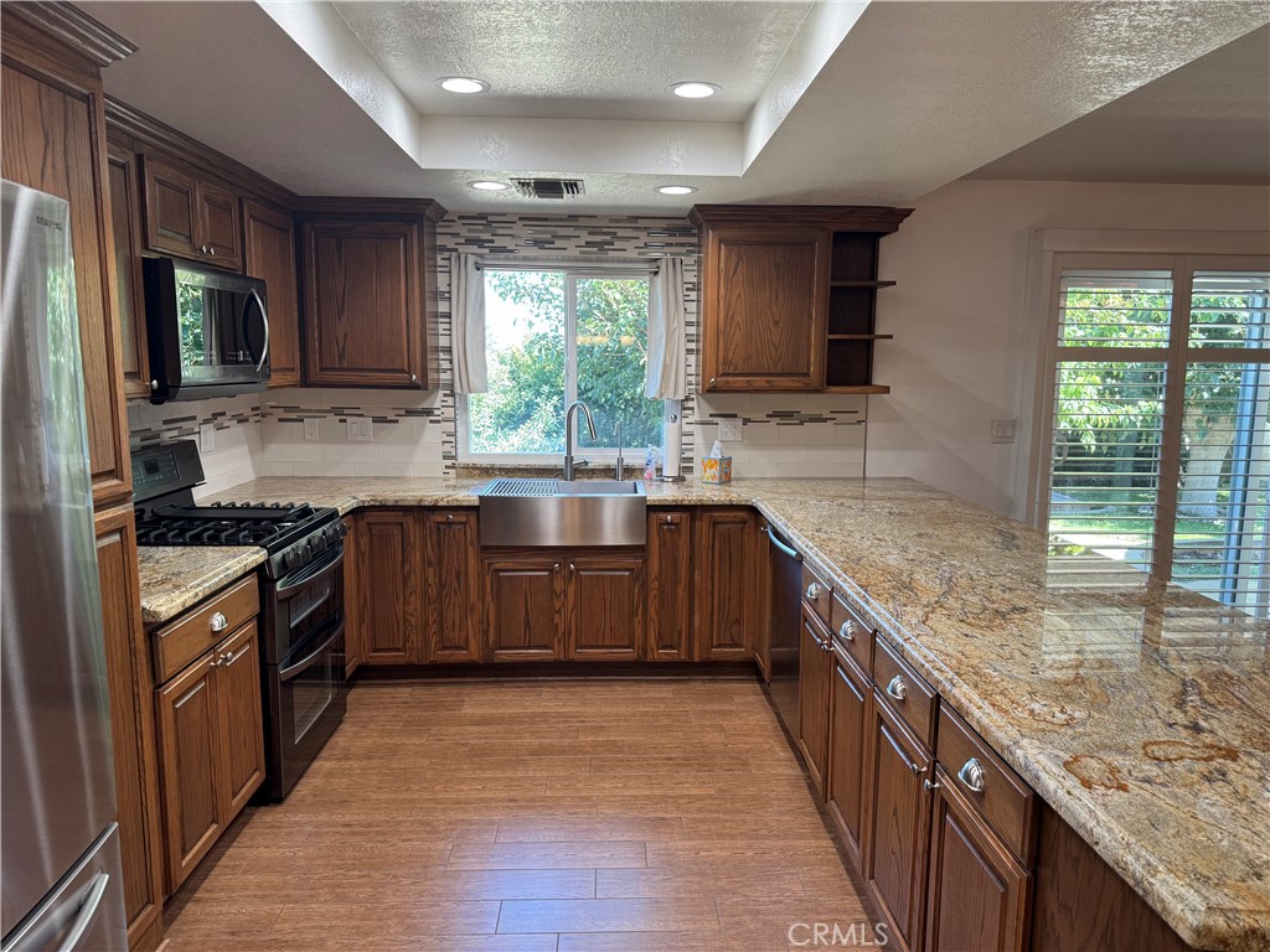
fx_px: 881
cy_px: 476
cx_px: 635
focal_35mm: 24
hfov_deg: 71.6
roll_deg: -0.6
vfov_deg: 56.8
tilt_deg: -7.9
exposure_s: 1/60
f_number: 1.78
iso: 125
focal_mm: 6.76
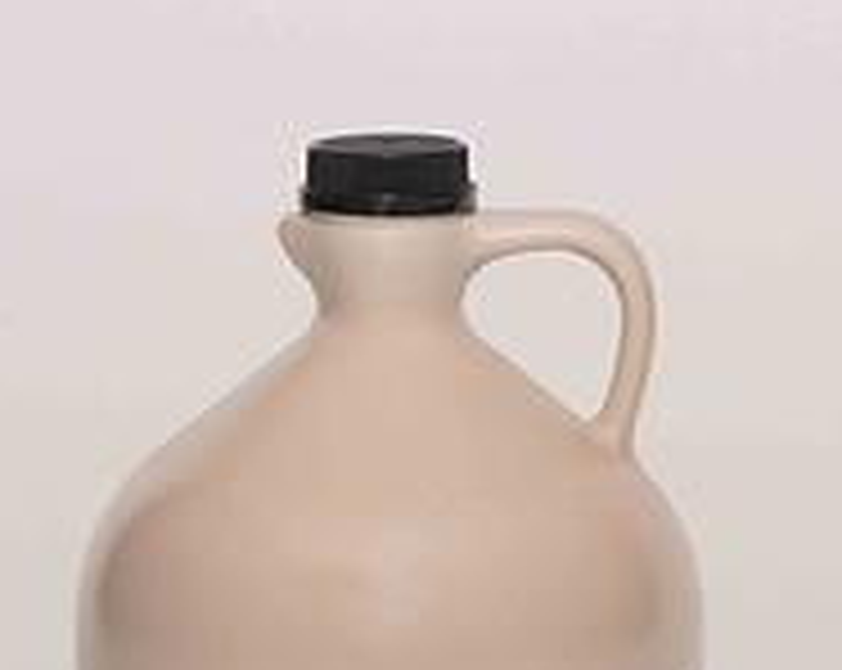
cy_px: 776
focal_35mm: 248
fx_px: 6170
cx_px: 464
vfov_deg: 6.2
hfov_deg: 7.8
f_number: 13
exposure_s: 1/100
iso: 400
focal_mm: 85
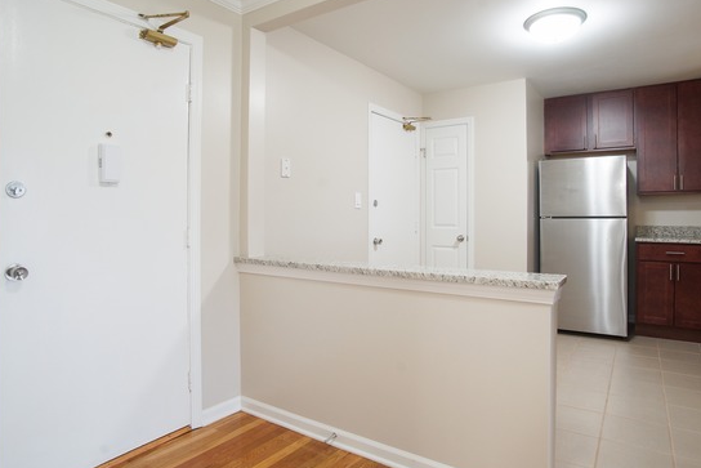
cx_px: 378
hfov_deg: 83.8
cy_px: 217
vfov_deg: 61.9
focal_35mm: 20
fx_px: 390
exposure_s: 1/6
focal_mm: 17
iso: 500
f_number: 9
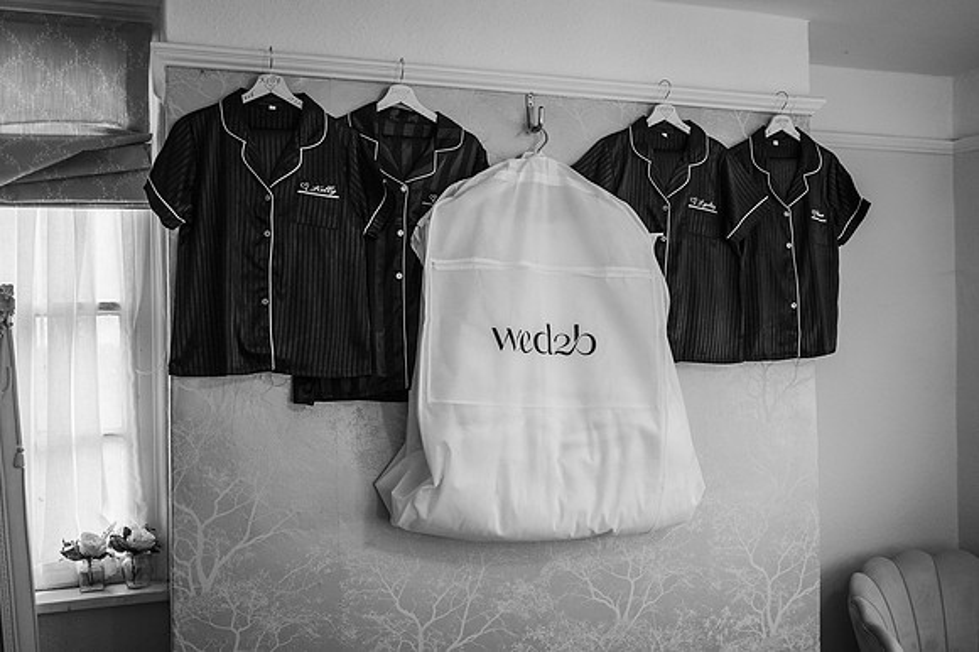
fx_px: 951
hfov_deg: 54.5
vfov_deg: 37.8
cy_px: 326
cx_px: 490
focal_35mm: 35
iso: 640
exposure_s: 1/200
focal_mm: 35
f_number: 2.5
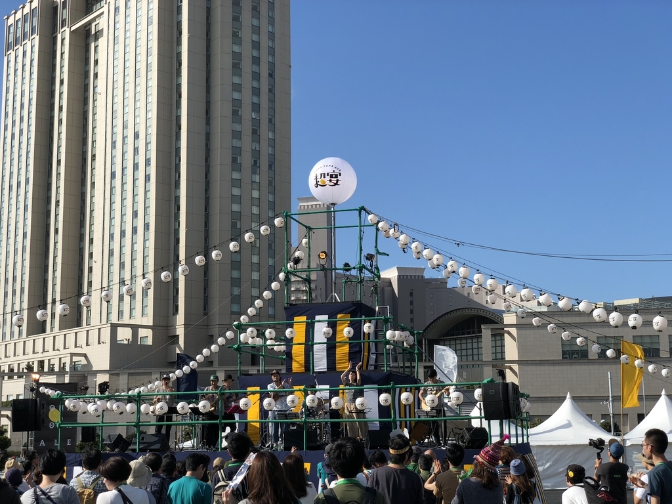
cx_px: 336
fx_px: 1009
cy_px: 252
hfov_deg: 36.8
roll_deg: +1.5
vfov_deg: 28.0
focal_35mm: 52
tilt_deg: +10.9
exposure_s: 1/1245
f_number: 2.4
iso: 16
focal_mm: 6
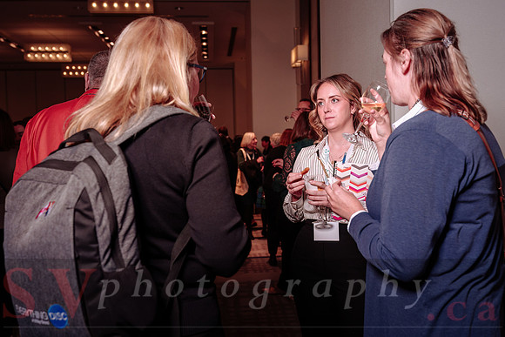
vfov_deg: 37.9
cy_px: 168
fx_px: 491
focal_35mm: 35
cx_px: 252
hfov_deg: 54.4
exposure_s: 1/50
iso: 800
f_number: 4
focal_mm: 35
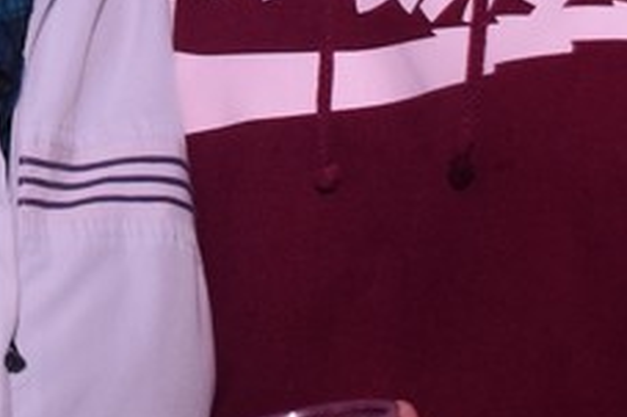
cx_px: 134
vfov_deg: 7.8
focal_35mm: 174
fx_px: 3028
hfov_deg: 11.8
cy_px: -182
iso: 1600
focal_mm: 26
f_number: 4
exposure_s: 1/40
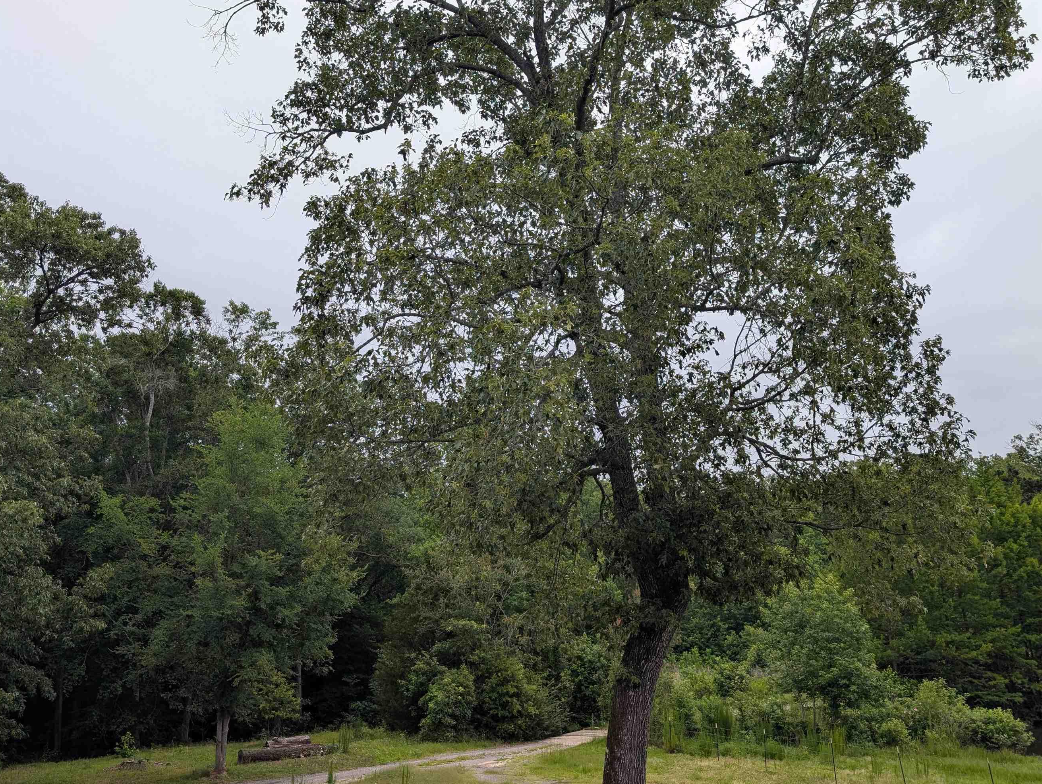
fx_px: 844
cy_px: 393
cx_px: 489
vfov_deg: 49.9
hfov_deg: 63.3
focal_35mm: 28
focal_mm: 6.9
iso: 21
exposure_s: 1/840
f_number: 1.68
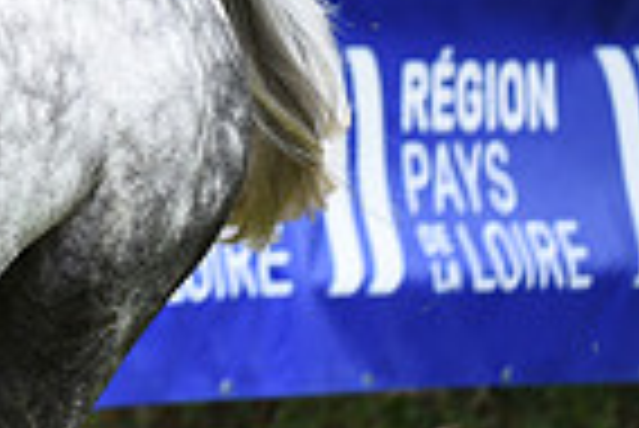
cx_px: -648
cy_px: -356
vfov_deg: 1.4
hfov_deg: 2.1
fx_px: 17359
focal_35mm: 977
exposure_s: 1/1250
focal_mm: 240
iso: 1250
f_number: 4.5
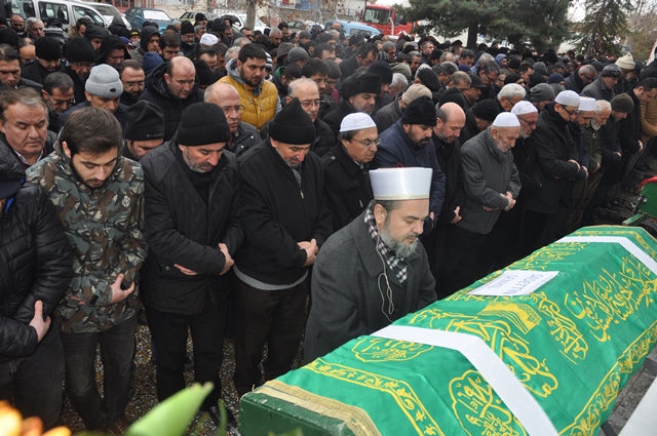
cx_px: 328
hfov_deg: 67.4
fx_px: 492
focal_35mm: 27
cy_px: 218
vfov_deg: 47.8
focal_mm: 18
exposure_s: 1/200
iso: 200
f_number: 5
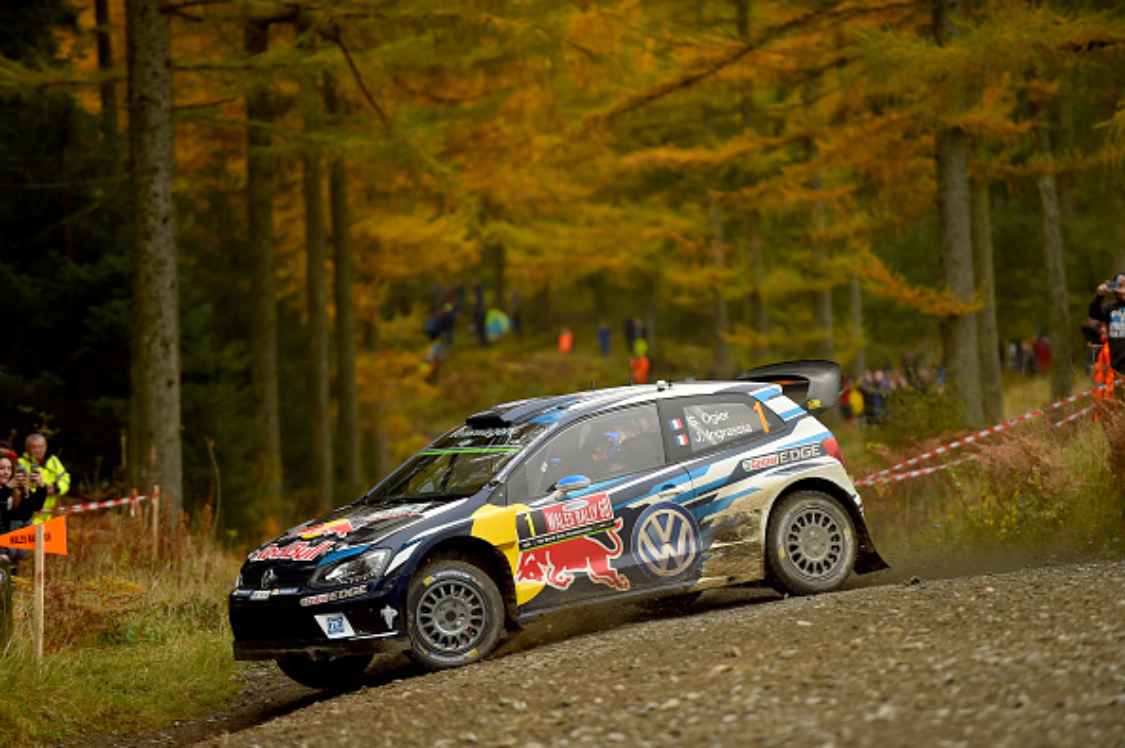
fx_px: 6245
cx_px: 562
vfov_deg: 6.9
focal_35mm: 200
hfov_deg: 10.3
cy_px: 374
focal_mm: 200
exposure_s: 1/1000
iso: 320
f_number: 2.8
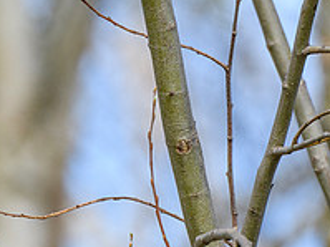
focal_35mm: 1419
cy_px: -36
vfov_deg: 1.0
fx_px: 13519
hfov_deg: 1.4
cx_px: 285
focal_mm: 400
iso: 900
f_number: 6.3
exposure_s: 1/1600
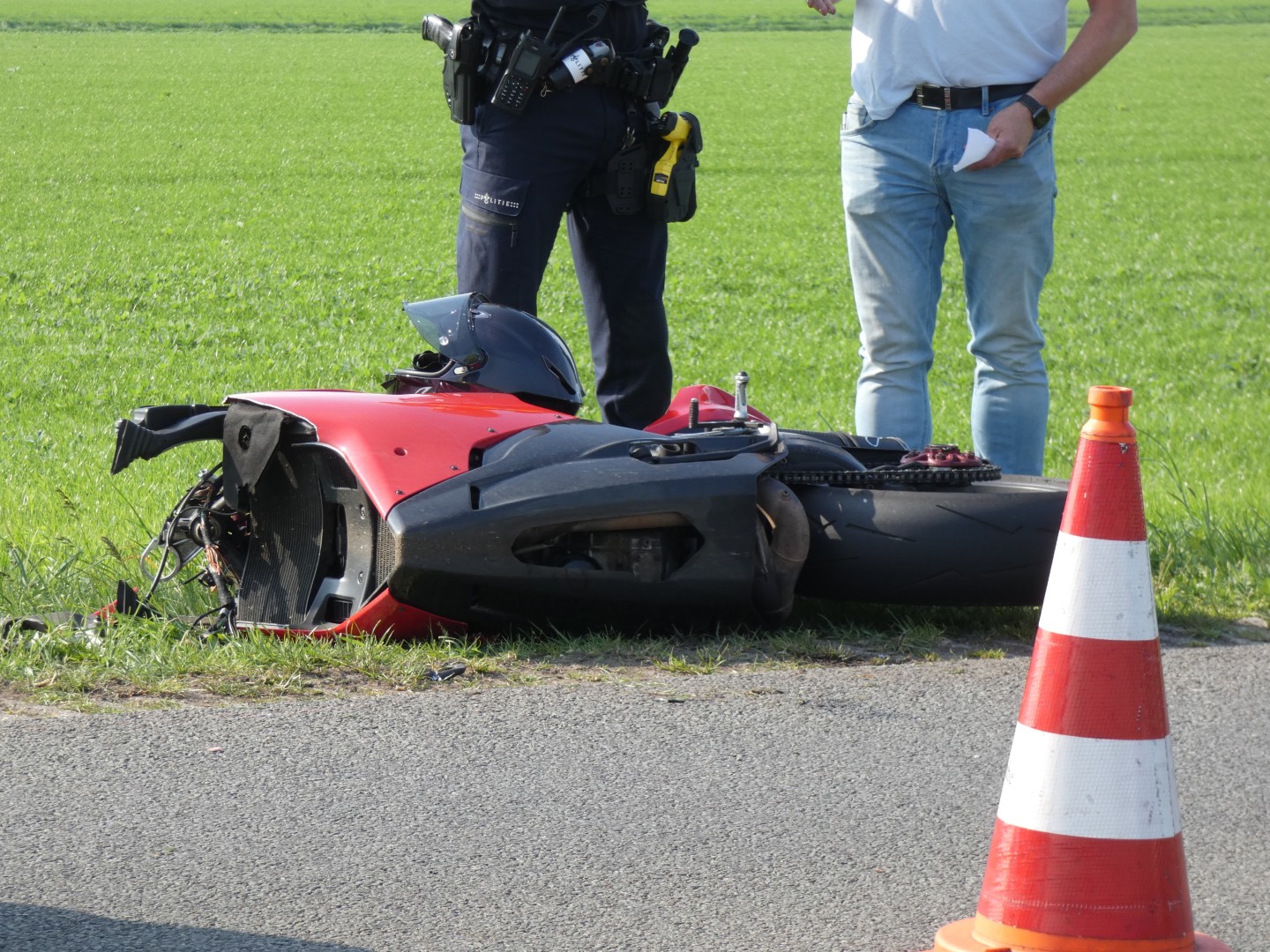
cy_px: 476
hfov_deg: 9.4
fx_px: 7741
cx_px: 635
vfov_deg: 7.0
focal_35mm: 211
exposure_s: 1/160
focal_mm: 37.8
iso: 80
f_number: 5.5
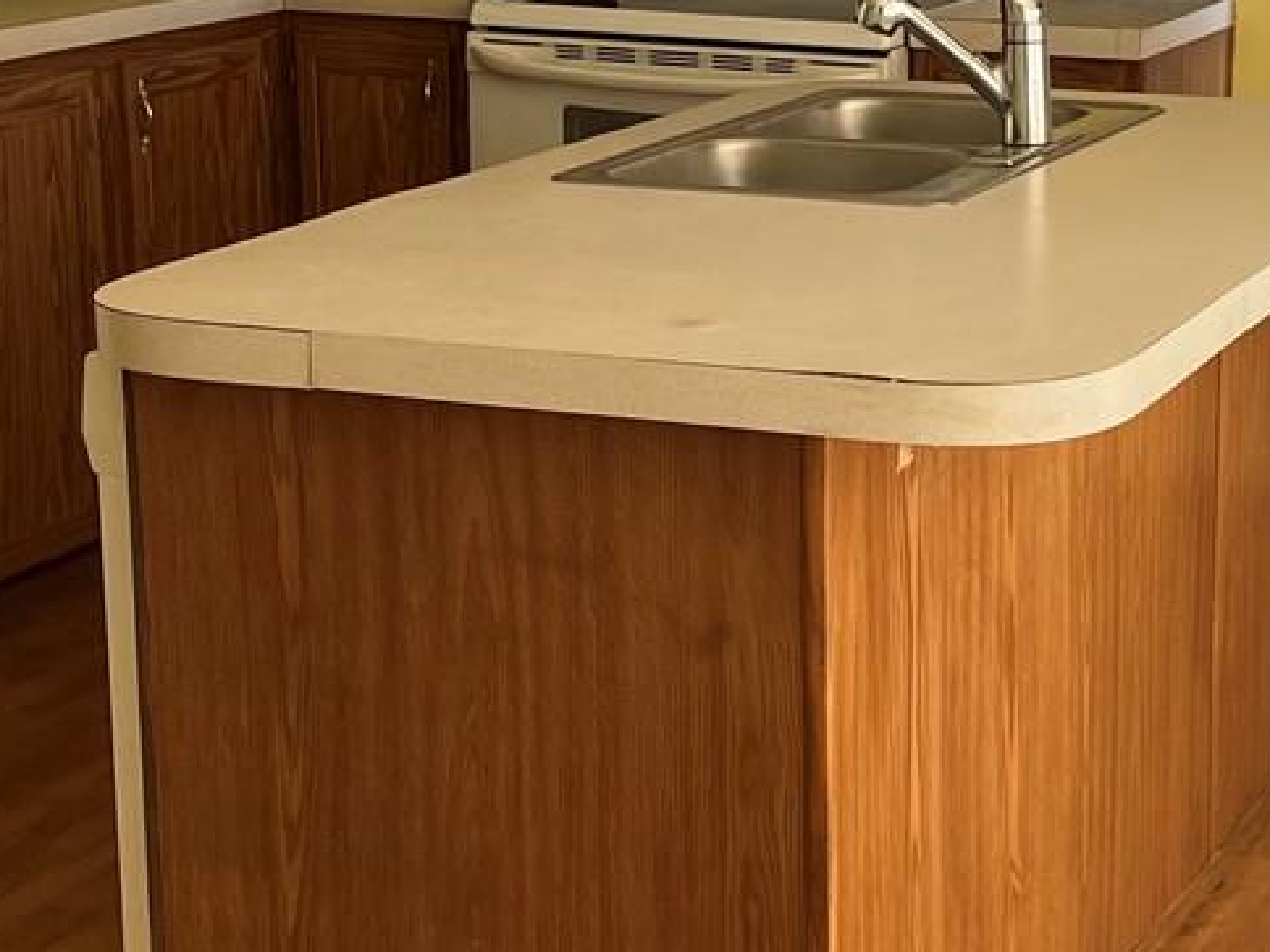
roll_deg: -1.5
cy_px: 349
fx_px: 3155
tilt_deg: -13.6
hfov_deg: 22.5
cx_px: 950
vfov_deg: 17.1
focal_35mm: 86
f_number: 1.5
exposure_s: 1/121
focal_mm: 5.7
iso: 80
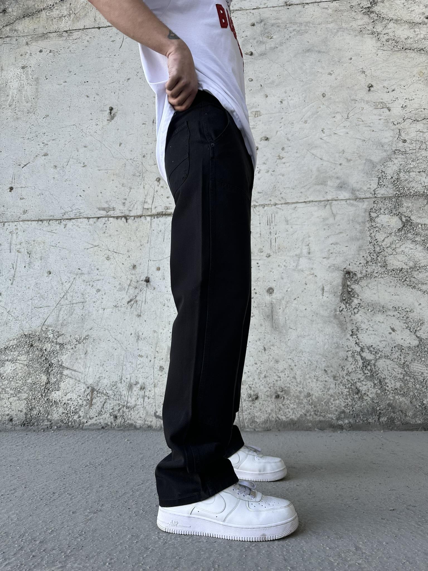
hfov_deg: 56.8
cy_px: 286
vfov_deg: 71.6
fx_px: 396
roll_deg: +1.2
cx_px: 214
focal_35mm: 24
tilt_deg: +10.7
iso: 64
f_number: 1.78
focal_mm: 6.86
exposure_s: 1/223
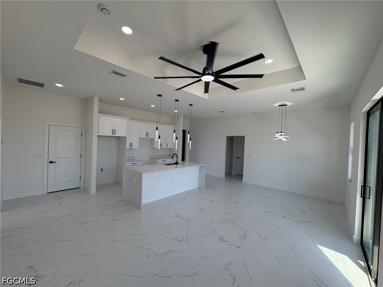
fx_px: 155
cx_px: 192
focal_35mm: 14
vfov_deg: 85.7
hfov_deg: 102.1
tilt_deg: +0.0
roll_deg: -1.5
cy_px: 144
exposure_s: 1/226
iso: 50
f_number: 2.2
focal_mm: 2.22
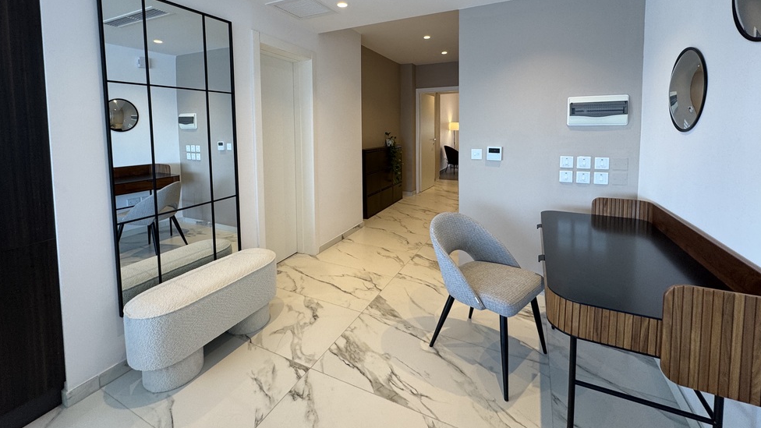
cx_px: 372
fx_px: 323
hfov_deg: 99.4
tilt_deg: -3.2
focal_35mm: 16
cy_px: 147
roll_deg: +0.5
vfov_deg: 65.5
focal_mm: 2.22
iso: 100
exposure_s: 1/100
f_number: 2.2
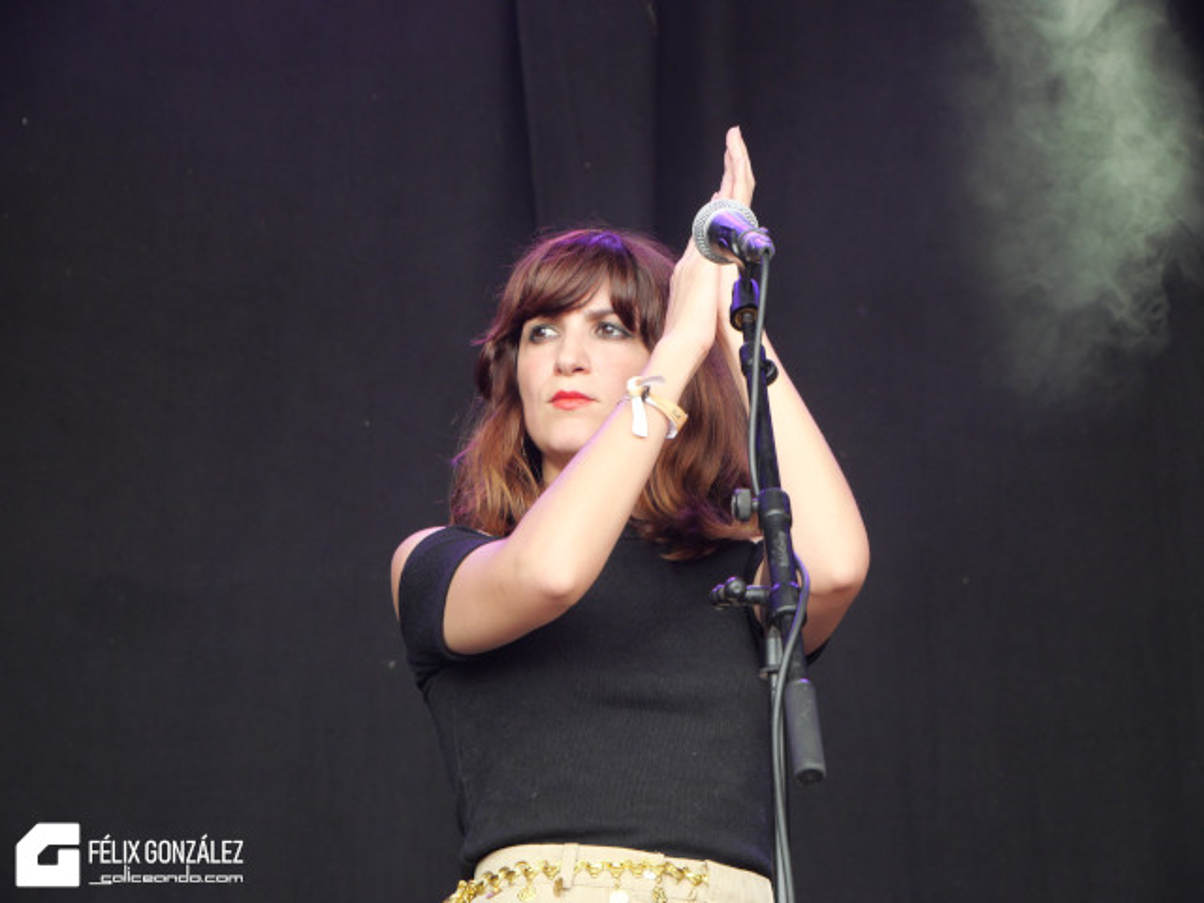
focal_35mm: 120
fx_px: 4174
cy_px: 452
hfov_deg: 16.4
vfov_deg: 12.3
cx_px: 602
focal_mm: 60
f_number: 5.6
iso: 800
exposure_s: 1/125
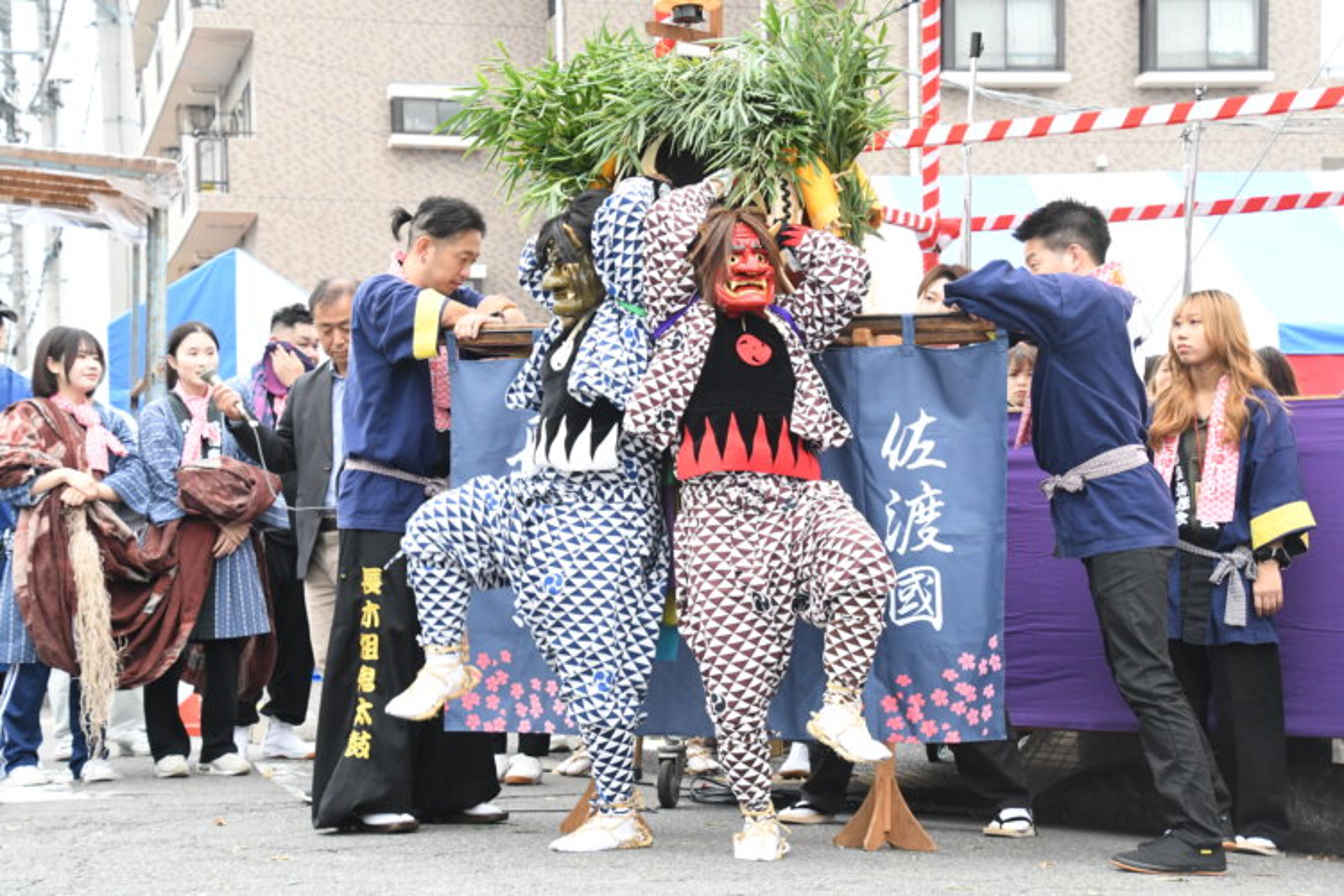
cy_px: 448
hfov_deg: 23.4
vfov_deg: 15.7
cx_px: 672
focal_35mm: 87
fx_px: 3248
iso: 2500
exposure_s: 1/200
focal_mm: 58
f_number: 7.1
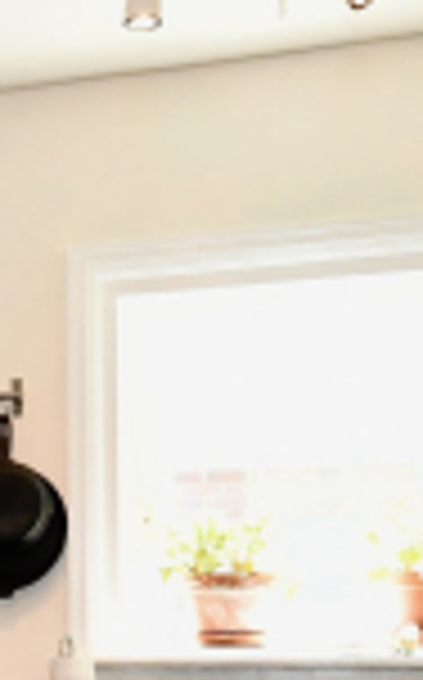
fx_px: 1313
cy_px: 648
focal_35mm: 71
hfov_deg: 16.6
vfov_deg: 27.6
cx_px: -216
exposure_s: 1/60
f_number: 6.3
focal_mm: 14
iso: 640
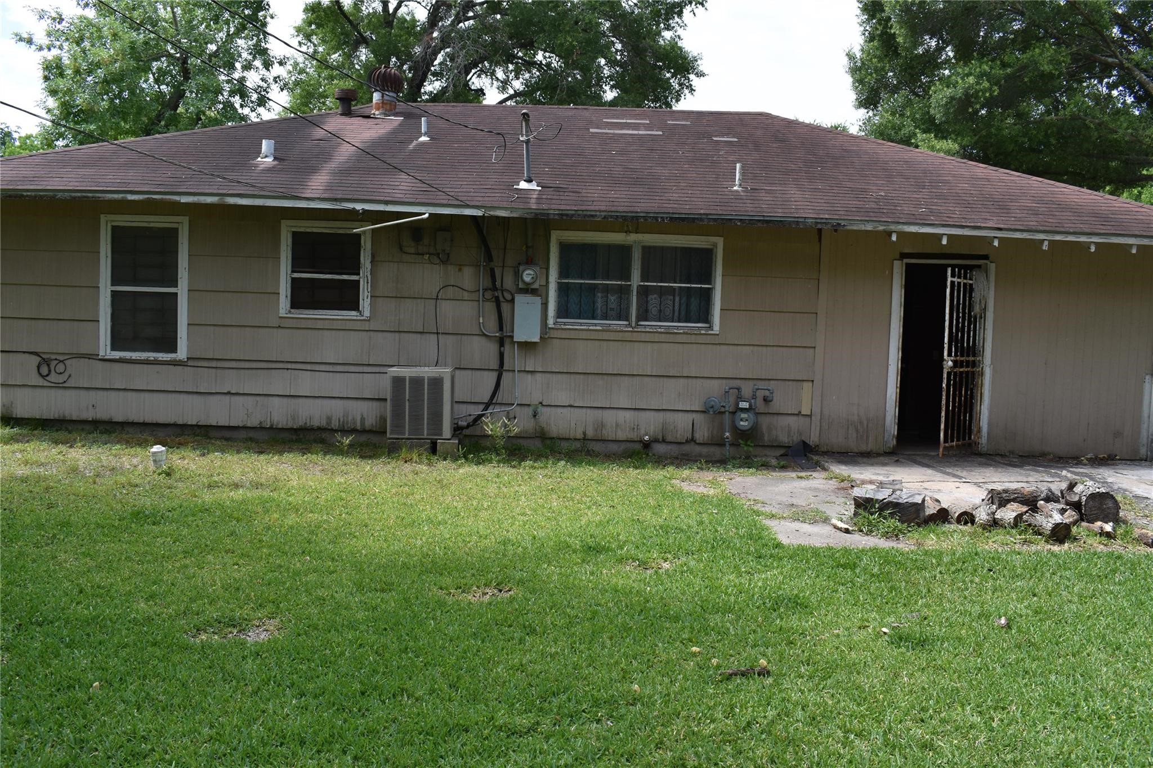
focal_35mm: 32
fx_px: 1009
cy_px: 384
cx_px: 576
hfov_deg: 59.5
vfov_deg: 41.7
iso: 360
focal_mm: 21
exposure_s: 1/500
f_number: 8
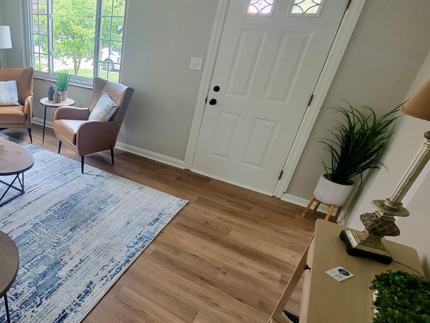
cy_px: 172
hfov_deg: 67.7
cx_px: 75
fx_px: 273
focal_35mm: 22
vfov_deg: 61.1
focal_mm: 2.2
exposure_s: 1/60
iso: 160
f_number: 2.2
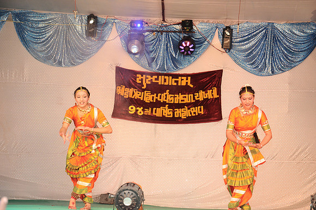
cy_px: 105
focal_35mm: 99
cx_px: 158
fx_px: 868
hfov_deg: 20.6
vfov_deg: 13.8
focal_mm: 66
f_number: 7.1
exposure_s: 1/125
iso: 640
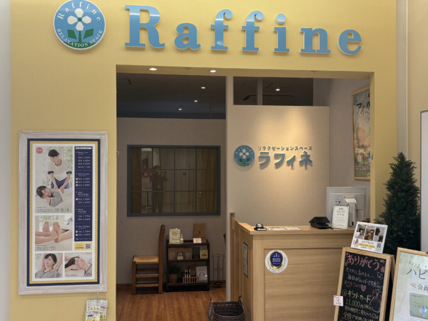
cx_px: 224
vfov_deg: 37.7
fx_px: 470
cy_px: 167
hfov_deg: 49.0
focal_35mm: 38
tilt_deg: +0.1
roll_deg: +0.8
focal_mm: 5.96
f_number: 1.6
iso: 80
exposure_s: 1/120
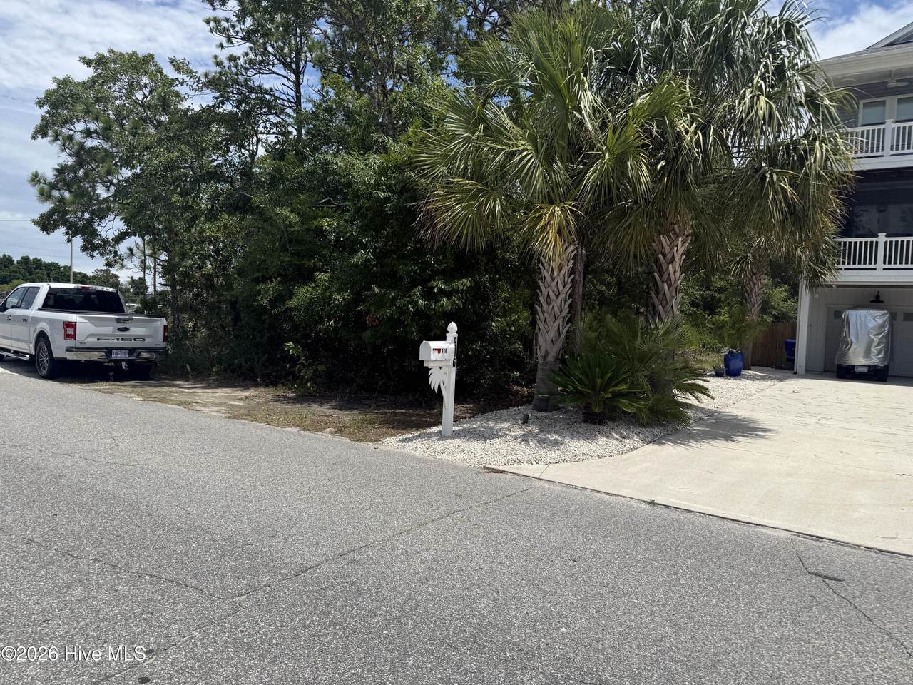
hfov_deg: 71.6
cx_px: 456
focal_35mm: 24
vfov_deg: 56.8
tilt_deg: -1.6
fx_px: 633
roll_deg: -2.0
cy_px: 342
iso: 80
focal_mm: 6.76
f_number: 1.78
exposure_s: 1/6711
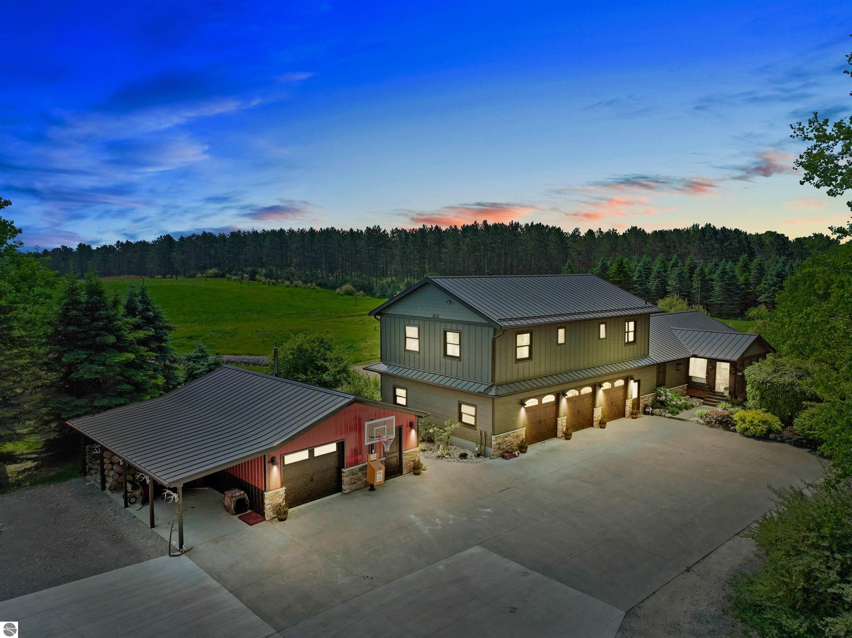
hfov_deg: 71.6
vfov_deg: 56.8
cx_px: 426
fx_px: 590
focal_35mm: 24
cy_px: 319
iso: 200
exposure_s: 1/160
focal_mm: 12.29
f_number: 2.8
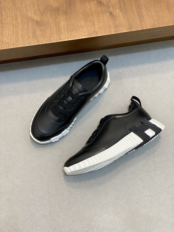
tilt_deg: -74.7
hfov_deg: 28.0
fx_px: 349
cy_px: 116
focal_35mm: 52
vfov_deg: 36.8
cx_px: 87
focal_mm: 6
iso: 160
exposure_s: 1/100
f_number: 2
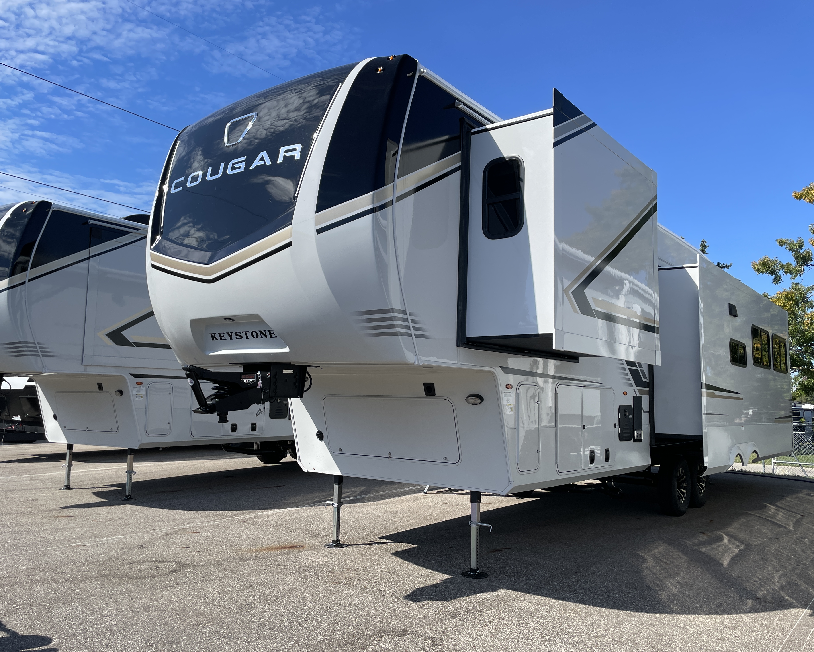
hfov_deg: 62.2
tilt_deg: +9.6
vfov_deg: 51.5
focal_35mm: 28
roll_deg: -1.1
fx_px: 675
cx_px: 406
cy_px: 335
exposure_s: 1/2451
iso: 32
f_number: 1.6
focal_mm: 4.2
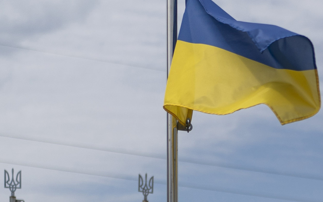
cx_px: 485
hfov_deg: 13.2
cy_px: 450
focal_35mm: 150
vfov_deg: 8.2
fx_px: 1320
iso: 125
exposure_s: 1/12800
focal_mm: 35
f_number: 1.4
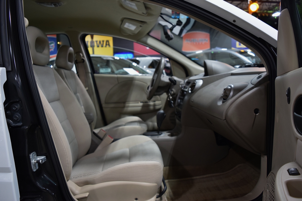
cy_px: 100
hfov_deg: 67.4
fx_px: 227
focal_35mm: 27
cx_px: 151
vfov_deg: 47.9
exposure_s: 1/60
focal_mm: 18
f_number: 3.5
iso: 1100
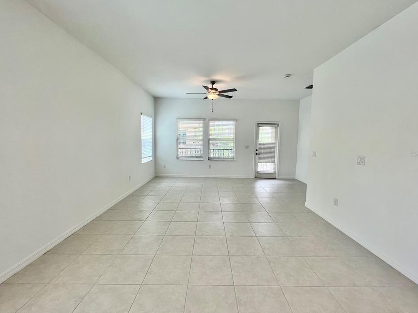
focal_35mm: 14
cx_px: 212
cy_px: 154
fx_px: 169
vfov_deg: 85.7
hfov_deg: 102.1
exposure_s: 1/120
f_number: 1.8
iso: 32
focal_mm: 1.57
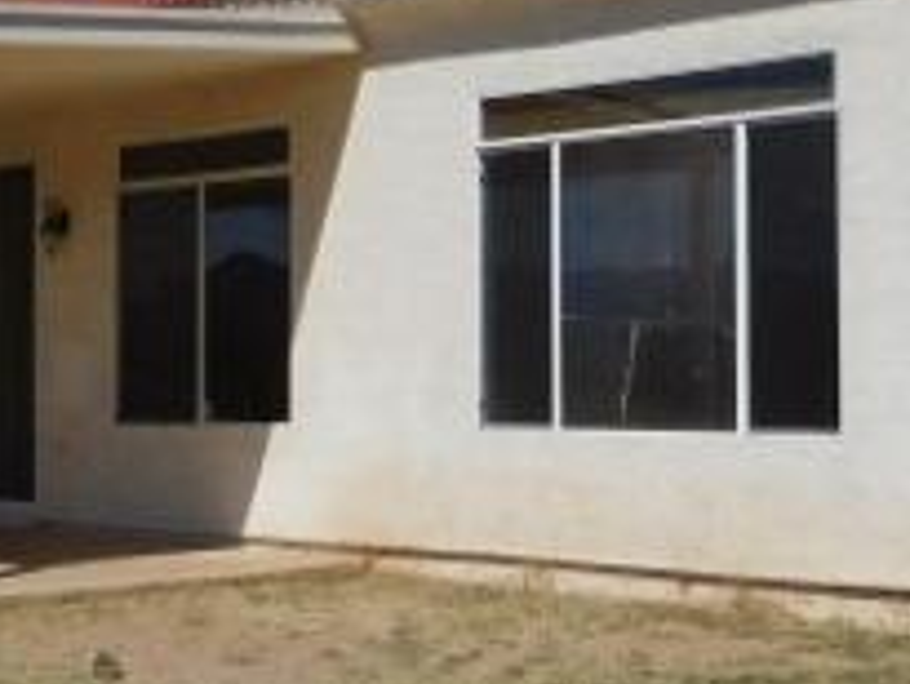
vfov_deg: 18.9
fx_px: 2052
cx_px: 595
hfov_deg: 24.9
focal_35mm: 78
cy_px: 289
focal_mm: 4.5
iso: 125
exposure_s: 1/1000
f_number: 6.8
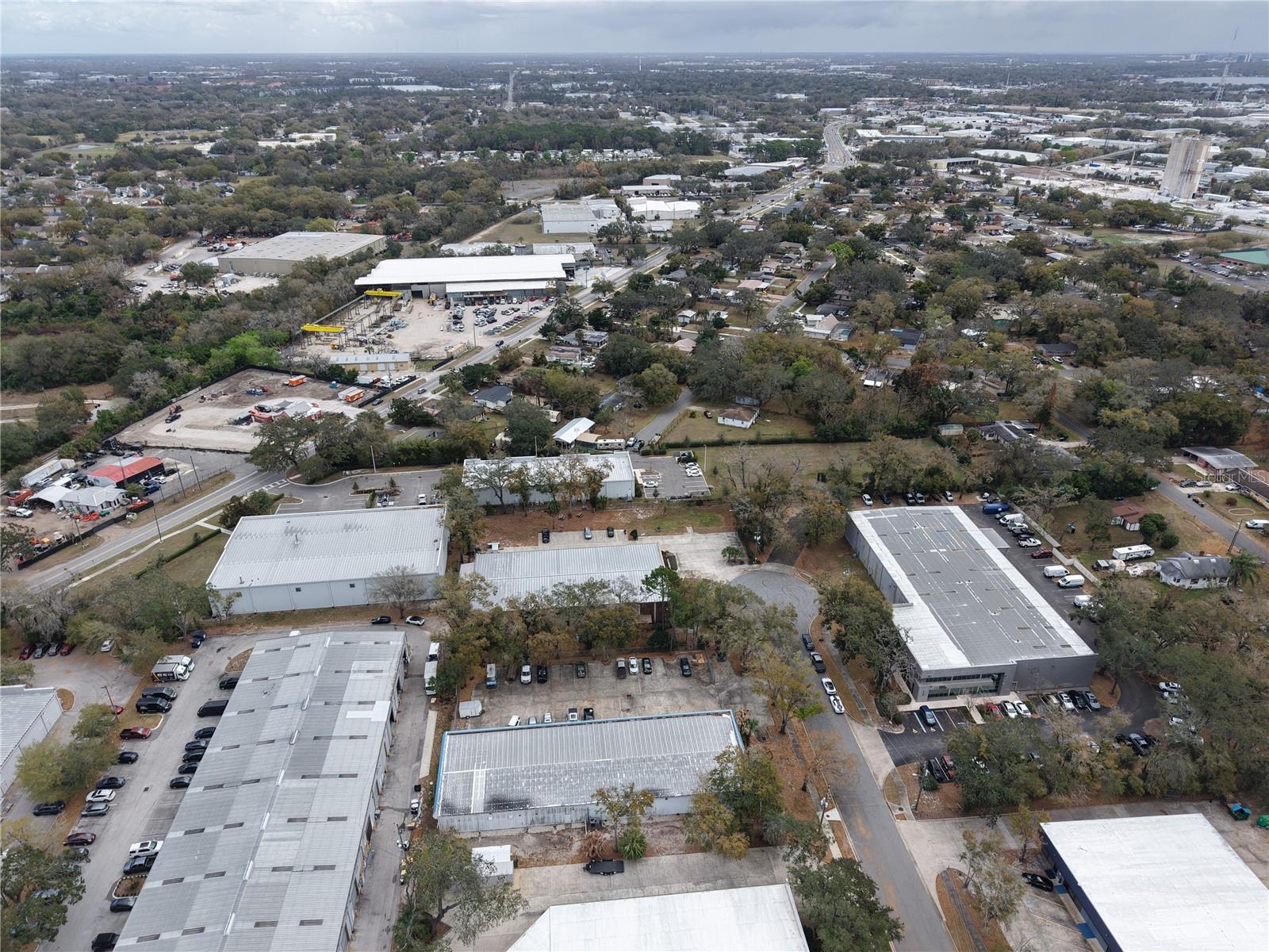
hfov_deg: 71.6
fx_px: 880
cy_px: 476
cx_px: 634
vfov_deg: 56.8
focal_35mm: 24
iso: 180
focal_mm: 8.67
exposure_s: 1/2500
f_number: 1.8
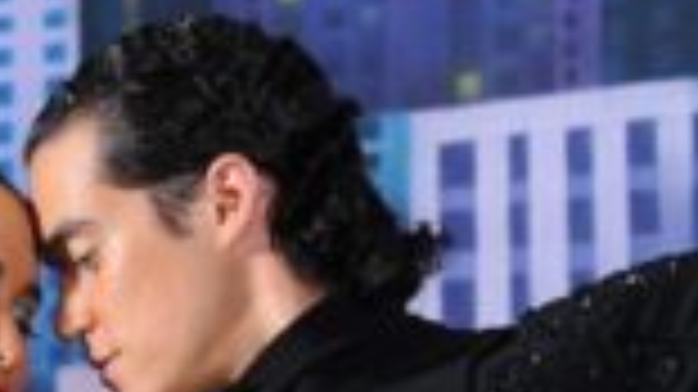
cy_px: 728
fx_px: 9379
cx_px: 122
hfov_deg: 4.3
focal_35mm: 507
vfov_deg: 2.4
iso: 400
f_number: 5
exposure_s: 1/200
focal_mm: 98
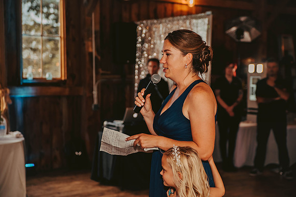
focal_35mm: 62
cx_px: 148
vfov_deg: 21.9
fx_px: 510
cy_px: 98
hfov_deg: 32.4
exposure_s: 1/200
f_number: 2.8
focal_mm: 62
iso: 800
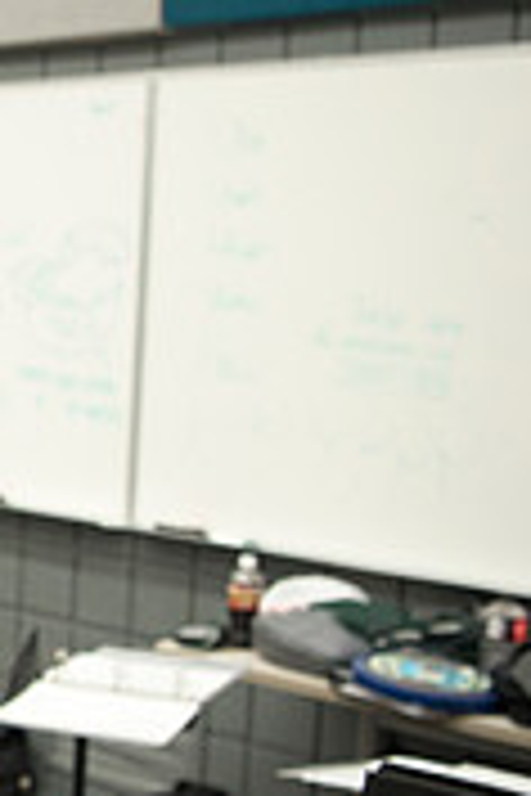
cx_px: -567
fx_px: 2035
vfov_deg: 22.1
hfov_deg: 12.8
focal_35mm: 92
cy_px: 367
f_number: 2.8
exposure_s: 1/160
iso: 1250
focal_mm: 28
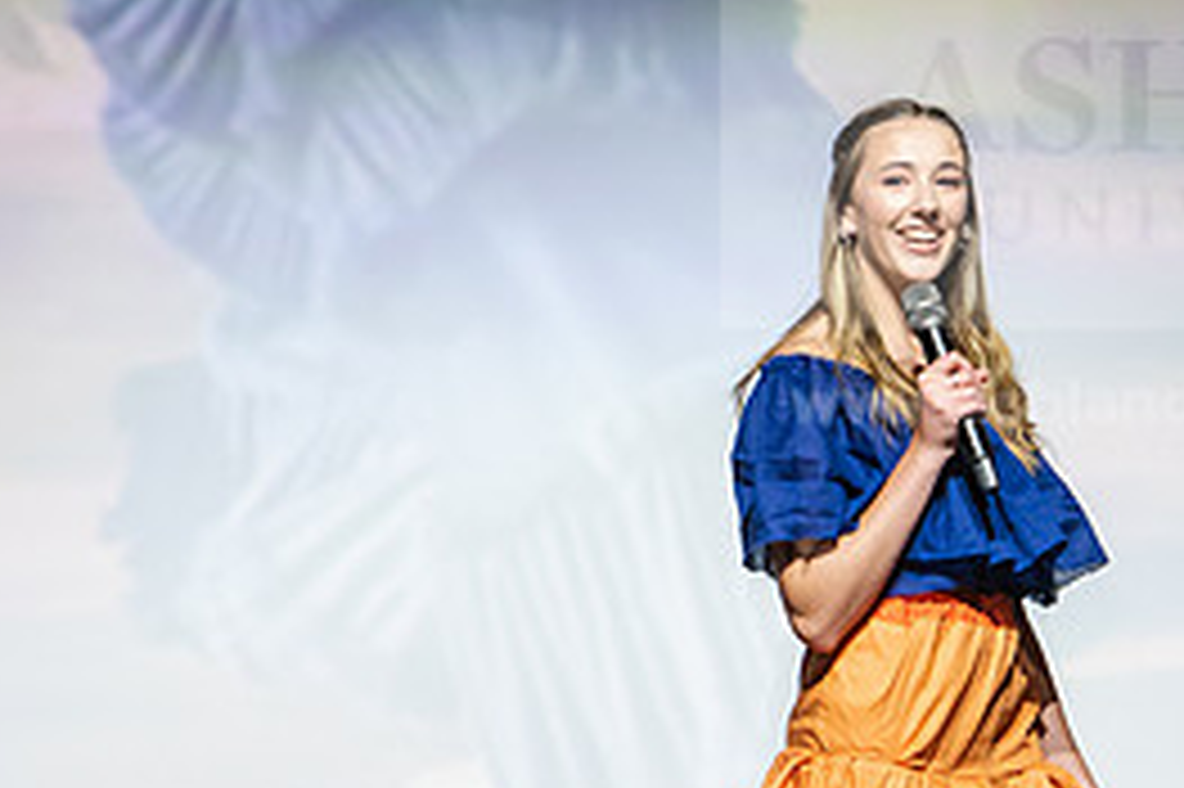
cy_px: 498
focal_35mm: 309
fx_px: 10156
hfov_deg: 6.7
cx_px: 585
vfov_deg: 4.4
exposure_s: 1/250
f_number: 3.5
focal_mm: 140
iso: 2500
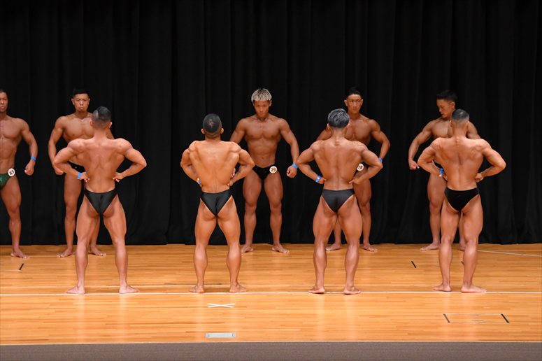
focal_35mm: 168
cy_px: 180
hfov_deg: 12.2
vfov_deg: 8.2
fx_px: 2528
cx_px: 271
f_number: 5.6
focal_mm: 112
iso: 4000
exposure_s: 1/400
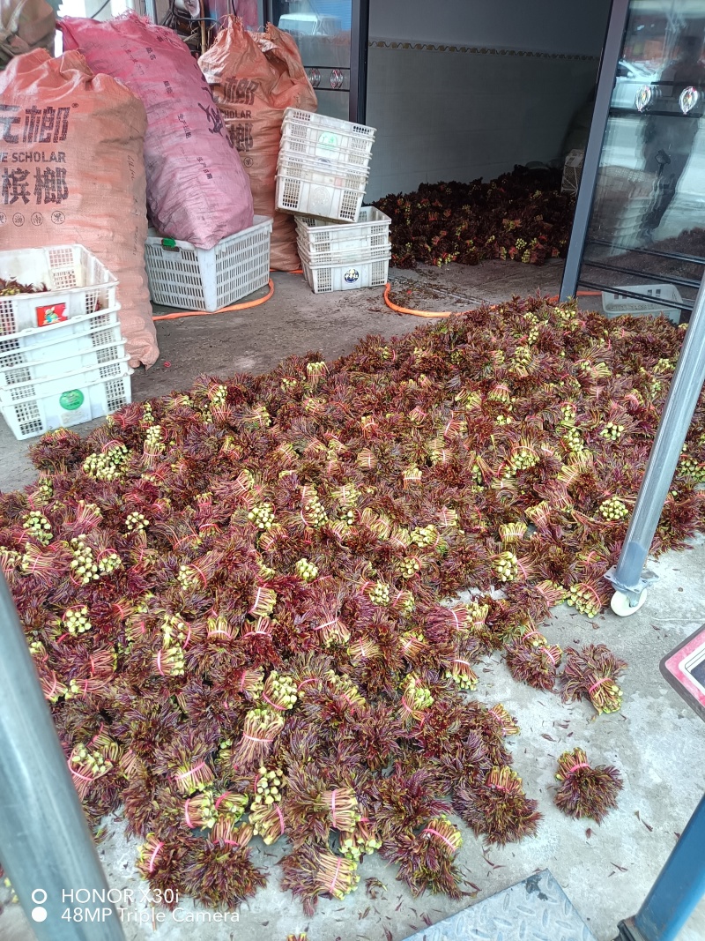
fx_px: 706
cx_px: 352
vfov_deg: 67.3
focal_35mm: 26
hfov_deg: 53.1
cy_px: 470
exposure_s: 1/100
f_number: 1.8
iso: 393
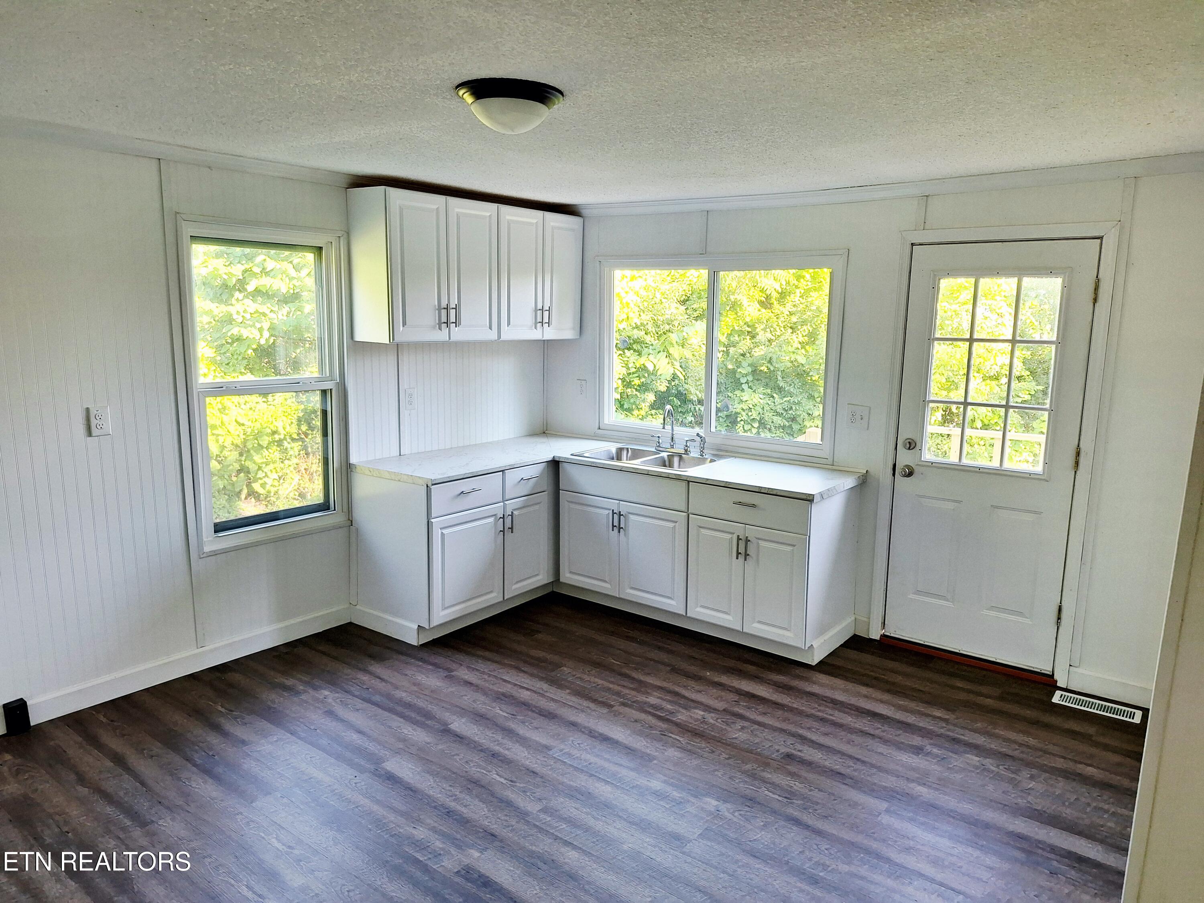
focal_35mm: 23
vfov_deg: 58.9
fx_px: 800
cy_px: 452
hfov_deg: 73.9
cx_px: 602
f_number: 1.8
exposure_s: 1/60.2
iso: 64
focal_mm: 5.54
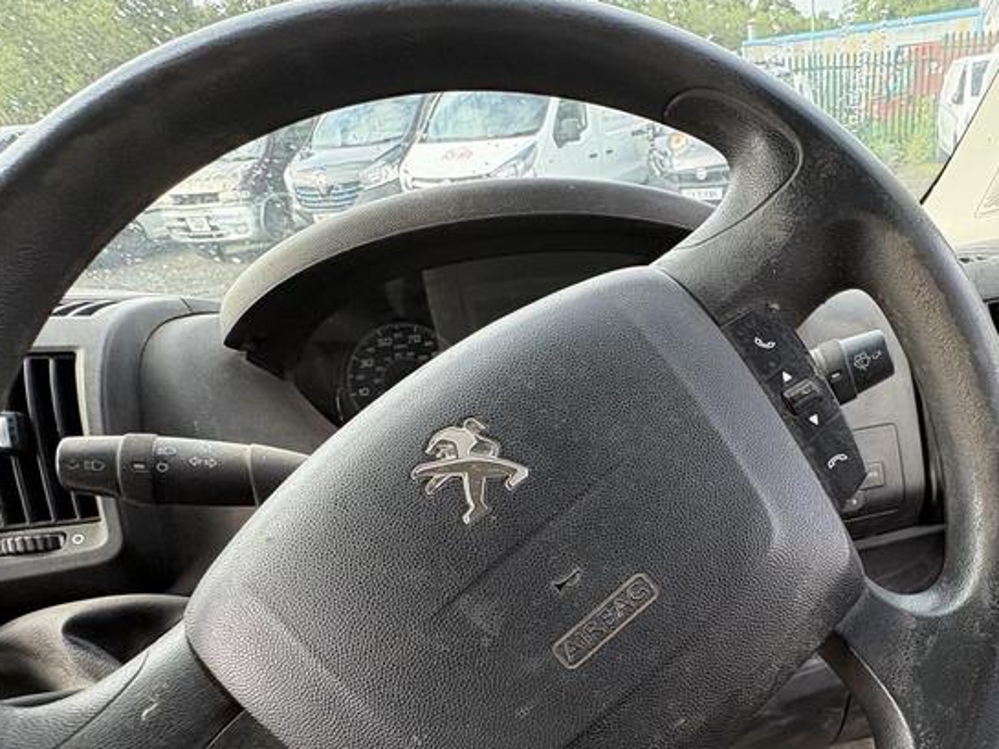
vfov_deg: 55.7
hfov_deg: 70.5
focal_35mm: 23
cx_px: 708
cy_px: 573
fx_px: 664
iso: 125
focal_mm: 2.22
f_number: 2.2
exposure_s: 1/141
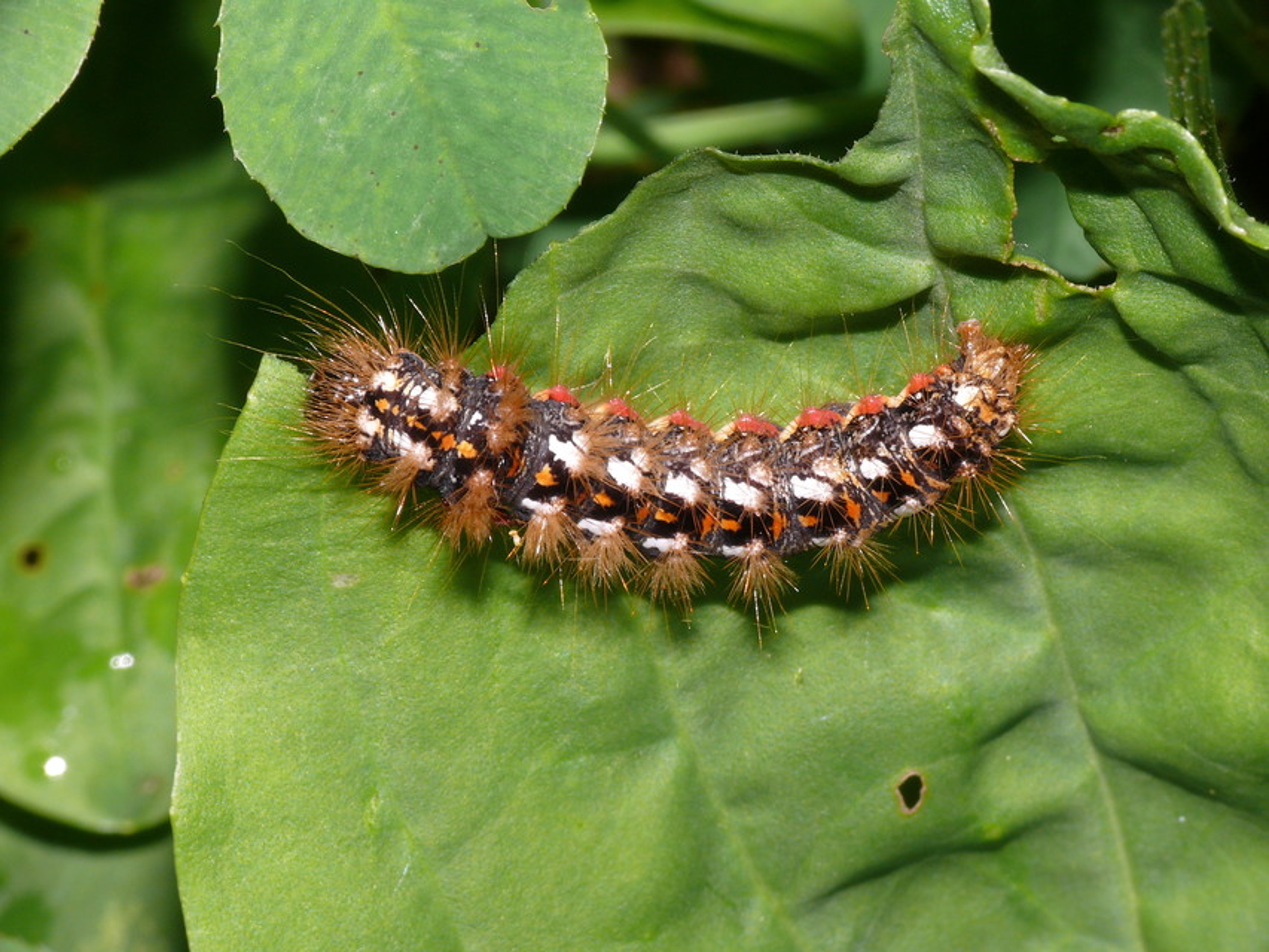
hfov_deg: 13.2
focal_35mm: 150
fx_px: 5500
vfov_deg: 9.9
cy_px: 476
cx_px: 634
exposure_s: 1/640
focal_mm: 31.8
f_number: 11
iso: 100
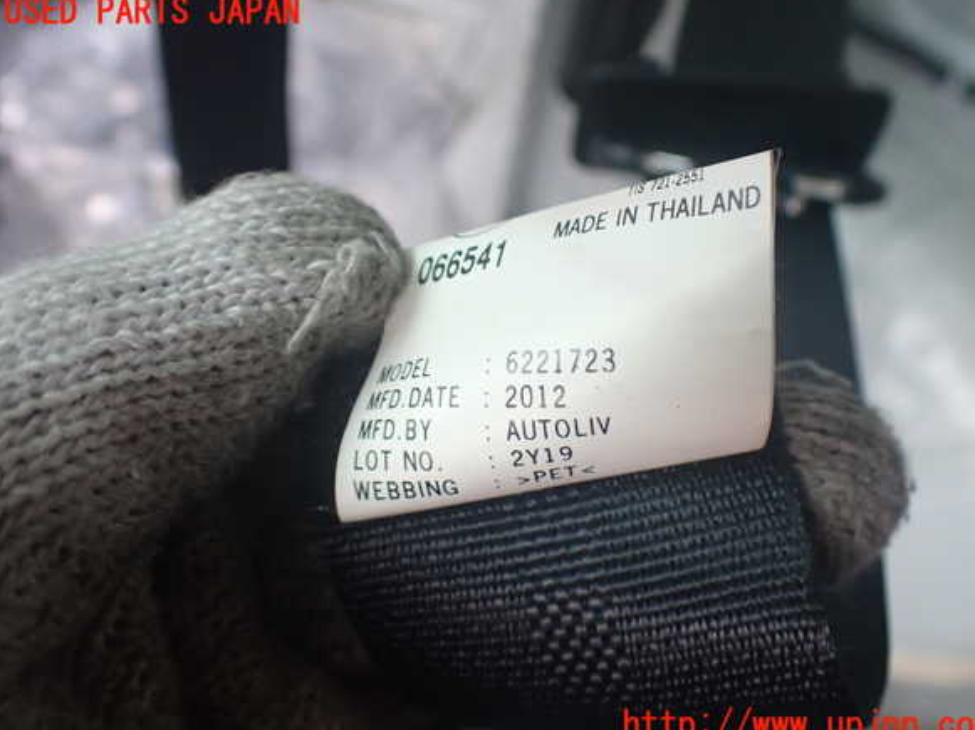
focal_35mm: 31
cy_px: 369
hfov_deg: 58.4
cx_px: 498
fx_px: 873
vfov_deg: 45.4
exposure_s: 1/125
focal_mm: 5.4
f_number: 2.3
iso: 250
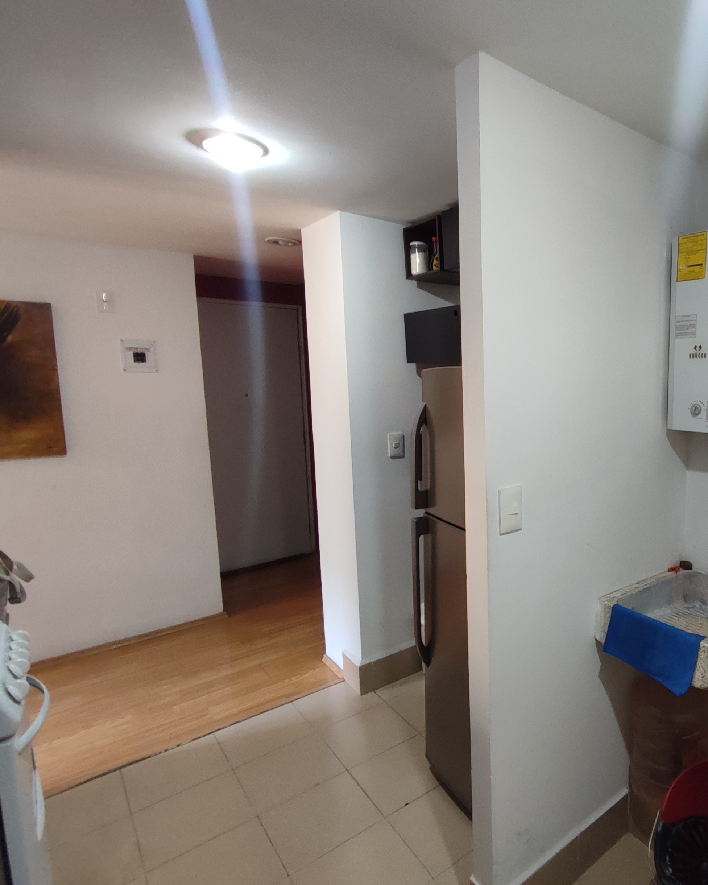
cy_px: 444
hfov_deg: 60.7
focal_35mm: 21
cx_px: 556
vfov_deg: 77.6
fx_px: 550
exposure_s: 1/33
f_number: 2.2
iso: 373
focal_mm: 1.65
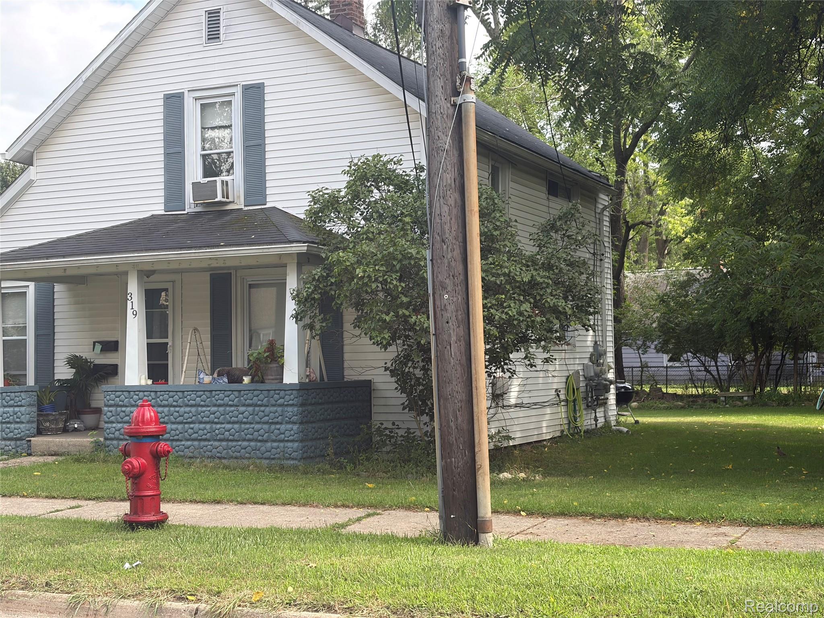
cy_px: 309
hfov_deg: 36.8
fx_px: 1238
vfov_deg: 28.0
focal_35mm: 52
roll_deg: +1.3
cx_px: 412
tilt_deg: +3.1
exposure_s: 1/566
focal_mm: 5.96
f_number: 1.6
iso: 32
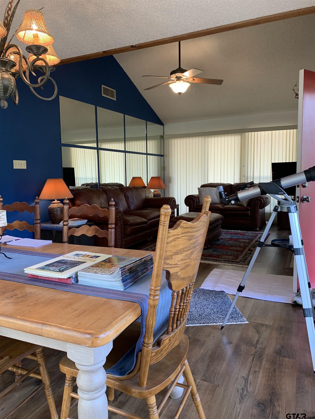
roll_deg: +1.4
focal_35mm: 26
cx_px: 158
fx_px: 315
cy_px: 210
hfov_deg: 53.1
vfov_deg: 67.3
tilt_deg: -6.5
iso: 80
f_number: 1.8
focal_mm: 4.25
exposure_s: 1/60
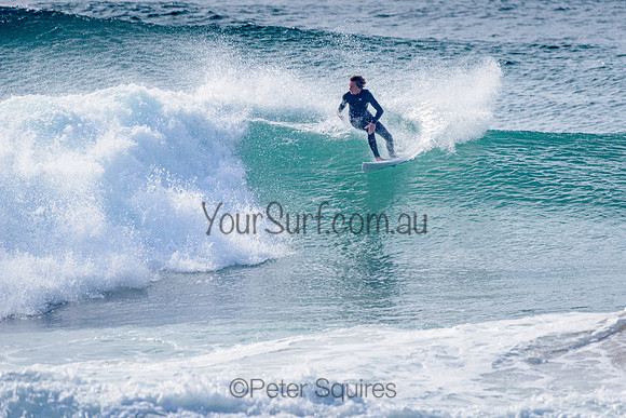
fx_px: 10647
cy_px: 165
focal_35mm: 612
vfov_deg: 2.2
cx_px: 383
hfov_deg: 3.4
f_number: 5.6
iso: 110
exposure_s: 1/2000
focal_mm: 500
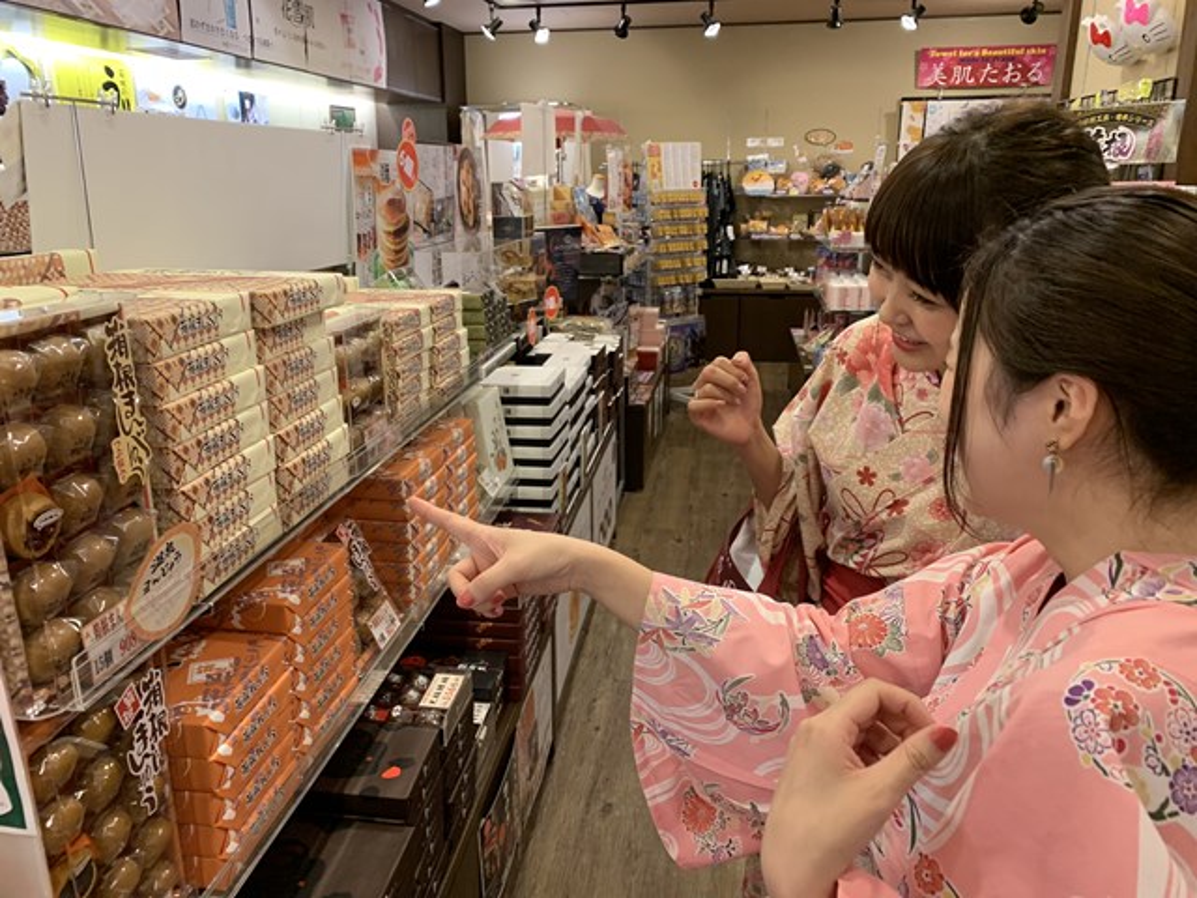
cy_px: 449
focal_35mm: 26
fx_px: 899
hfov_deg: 67.3
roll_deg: +1.2
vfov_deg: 53.1
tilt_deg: -15.5
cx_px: 598
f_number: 1.8
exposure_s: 1/50
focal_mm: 4.25
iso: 200
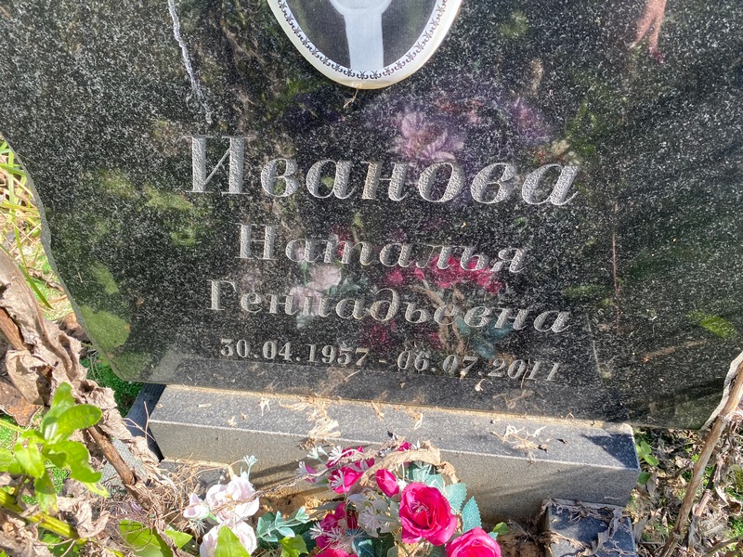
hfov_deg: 67.3
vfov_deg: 53.1
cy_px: 278
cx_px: 372
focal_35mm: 26
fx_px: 558
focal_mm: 4.25
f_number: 1.8
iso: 32
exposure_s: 1/244
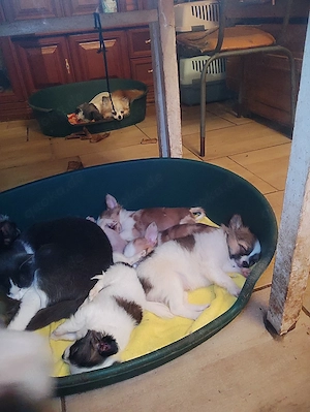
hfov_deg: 66.1
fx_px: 238
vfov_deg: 81.7
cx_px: 155
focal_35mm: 20
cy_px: 206
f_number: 2.45
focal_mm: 3.49
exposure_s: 1/14
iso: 909
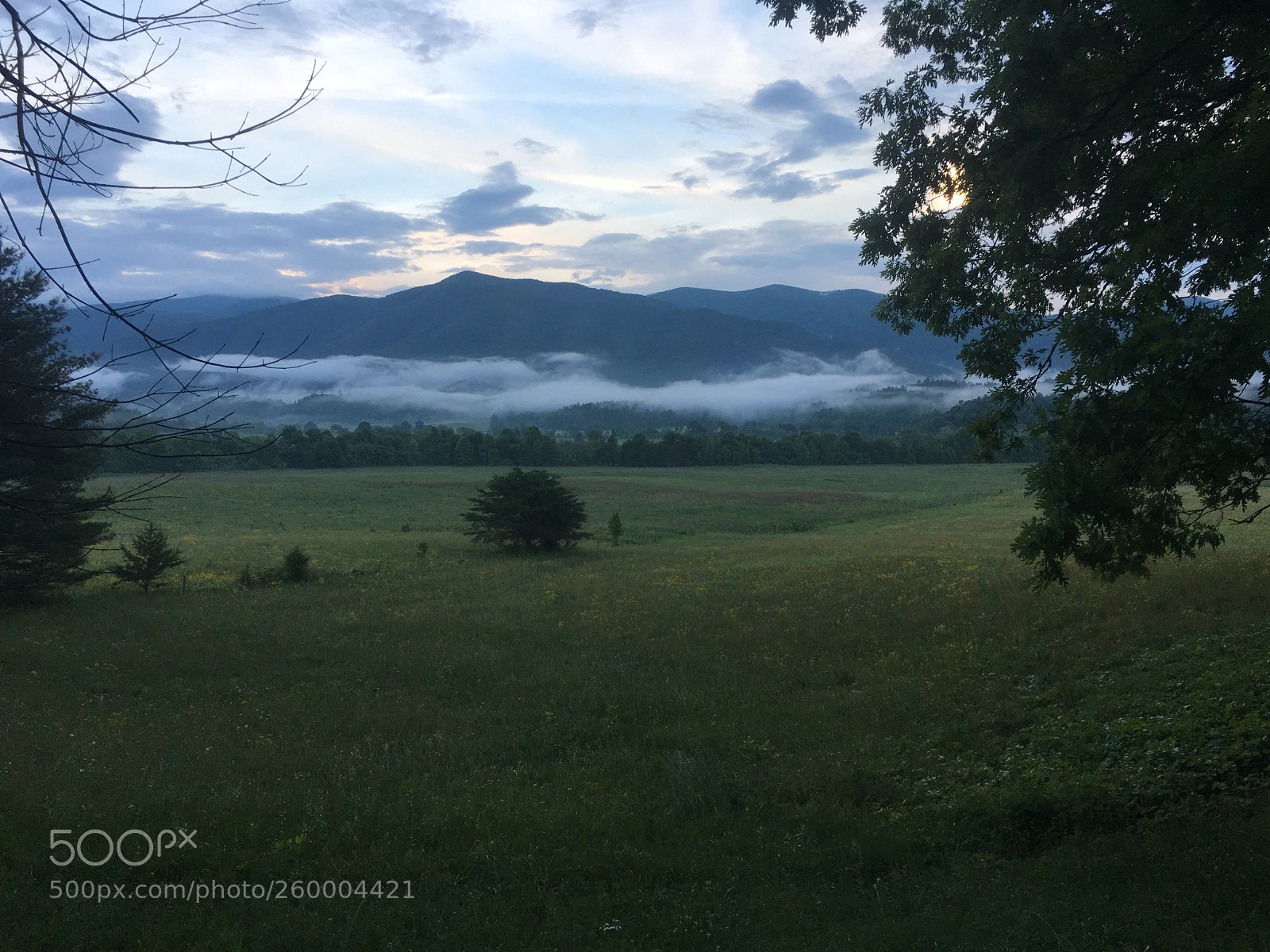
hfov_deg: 61.7
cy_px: 476
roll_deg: -0.9
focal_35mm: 29
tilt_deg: -3.2
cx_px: 635
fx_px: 1064
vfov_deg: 48.2
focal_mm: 4.15
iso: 40
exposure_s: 1/120
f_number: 2.2
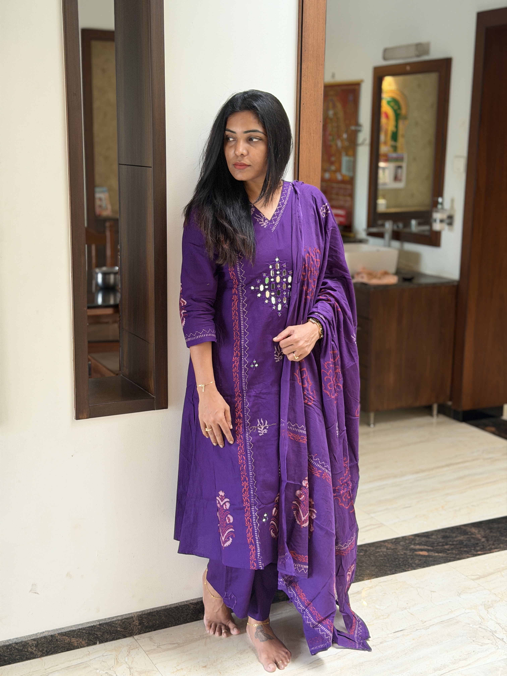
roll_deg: -1.7
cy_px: 338
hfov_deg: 30.3
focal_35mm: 48
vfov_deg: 39.7
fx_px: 937
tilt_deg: -11.9
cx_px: 254
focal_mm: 6.76
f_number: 1.78
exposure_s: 1/33
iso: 200
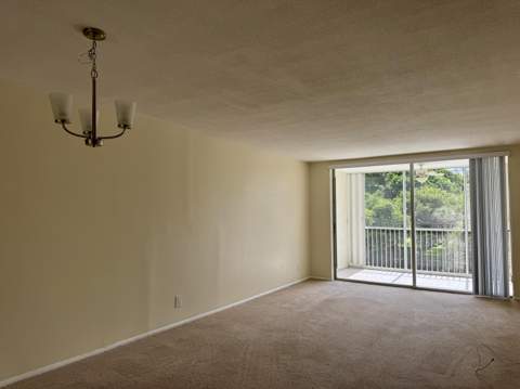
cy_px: 194
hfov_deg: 71.7
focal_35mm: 24
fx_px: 360
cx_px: 260
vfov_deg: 56.7
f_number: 1.78
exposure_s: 1/664
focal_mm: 6.76
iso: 80
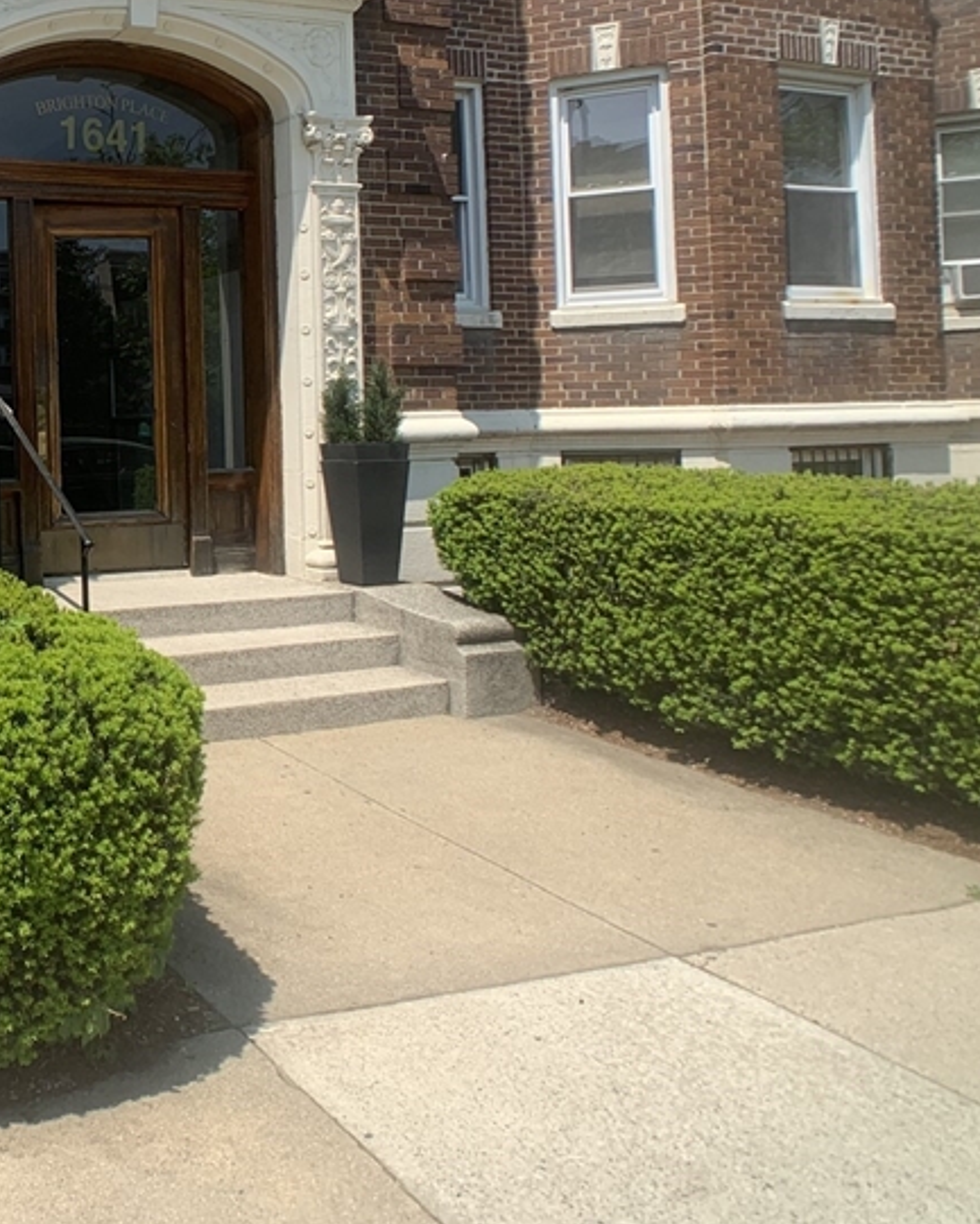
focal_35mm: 48
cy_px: 419
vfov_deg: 38.4
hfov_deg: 28.7
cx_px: -77
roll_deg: +1.5
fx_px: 1740
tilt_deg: -0.2
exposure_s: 1/1368
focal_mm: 4.25
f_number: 1.8
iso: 25
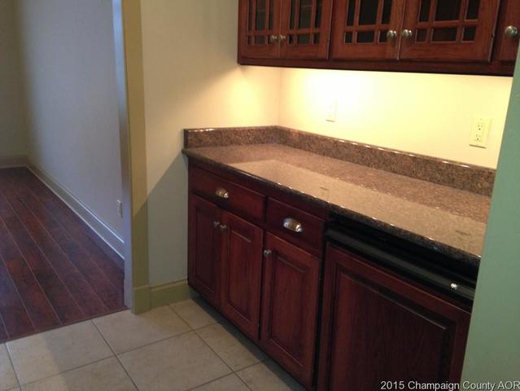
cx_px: 260
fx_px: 496
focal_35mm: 33
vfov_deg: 43.0
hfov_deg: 55.3
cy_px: 196
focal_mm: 4.13
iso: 200
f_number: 2.4
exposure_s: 1/20
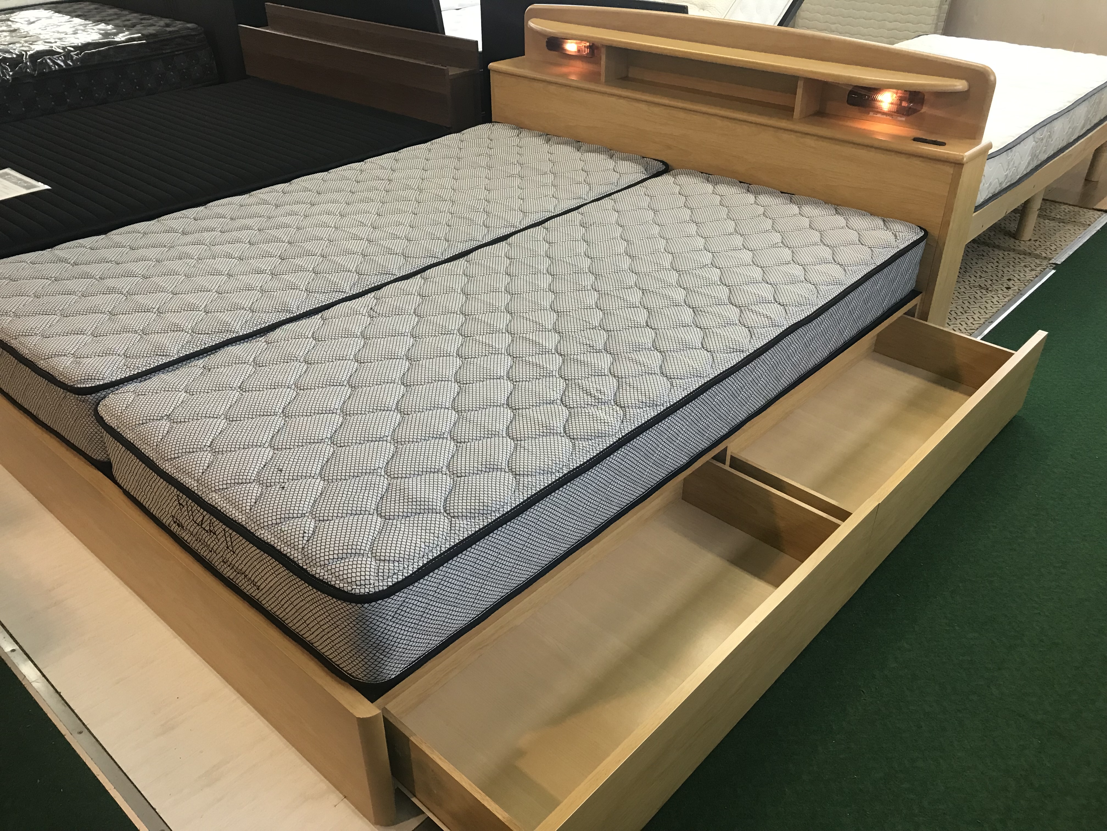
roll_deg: +0.0
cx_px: 554
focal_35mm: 28
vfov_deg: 49.7
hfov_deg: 63.4
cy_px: 416
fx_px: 895
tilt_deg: -32.8
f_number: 1.8
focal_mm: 3.99
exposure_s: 1/25
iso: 32
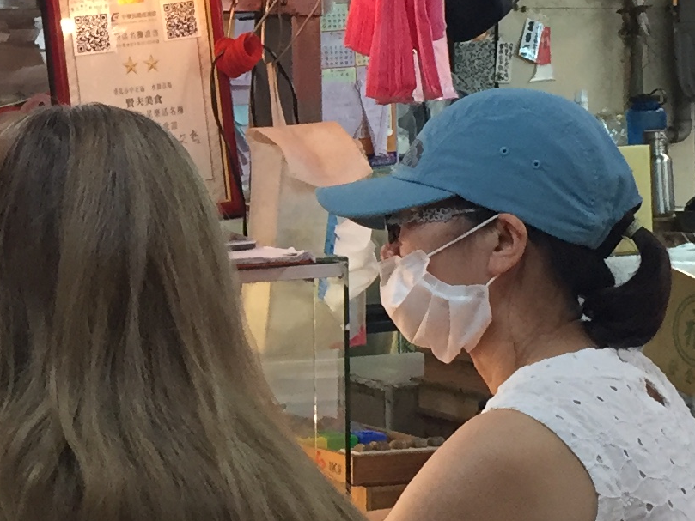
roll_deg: +0.2
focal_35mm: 117
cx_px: -30
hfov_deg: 16.4
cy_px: 133
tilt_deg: -1.0
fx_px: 2349
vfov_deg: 12.6
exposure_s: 1/30
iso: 50
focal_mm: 4.15
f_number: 2.2
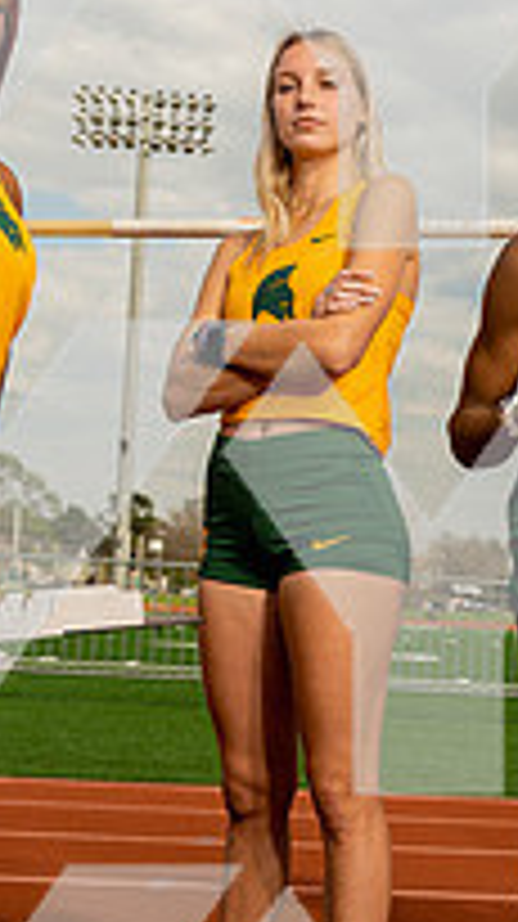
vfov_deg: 27.5
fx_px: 1884
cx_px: 617
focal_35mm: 77
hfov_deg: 15.1
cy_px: 560
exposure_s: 1/250
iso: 250
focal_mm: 26
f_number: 3.5
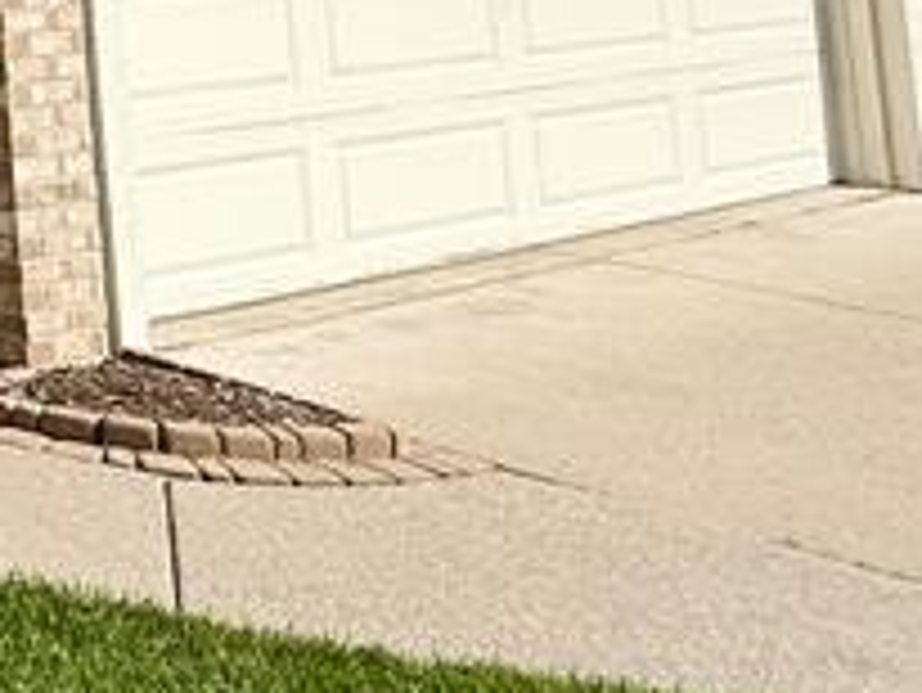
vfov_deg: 18.9
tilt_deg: +6.6
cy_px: -302
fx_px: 1866
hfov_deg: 18.9
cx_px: -864
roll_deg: +1.3
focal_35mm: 70
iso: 50
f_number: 2.2
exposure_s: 1/2976
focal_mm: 2.22
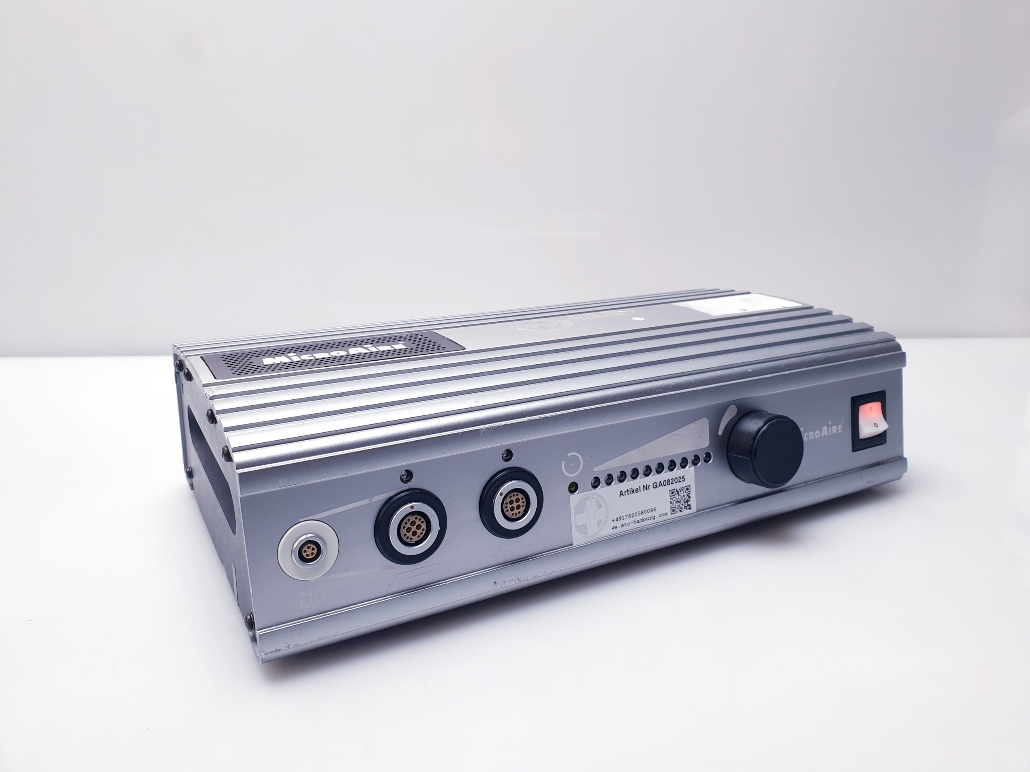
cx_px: 515
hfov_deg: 67.3
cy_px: 386
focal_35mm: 26
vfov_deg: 53.1
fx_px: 774
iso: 80
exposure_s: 1/50
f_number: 2.4
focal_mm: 4.3
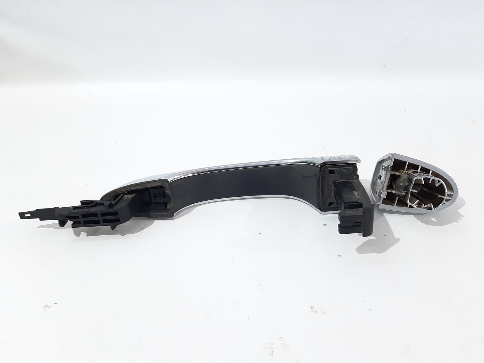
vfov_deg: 51.3
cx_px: 242
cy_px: 182
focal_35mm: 27
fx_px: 377
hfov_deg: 65.3
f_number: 1.7
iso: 100
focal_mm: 3.93
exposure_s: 1/50
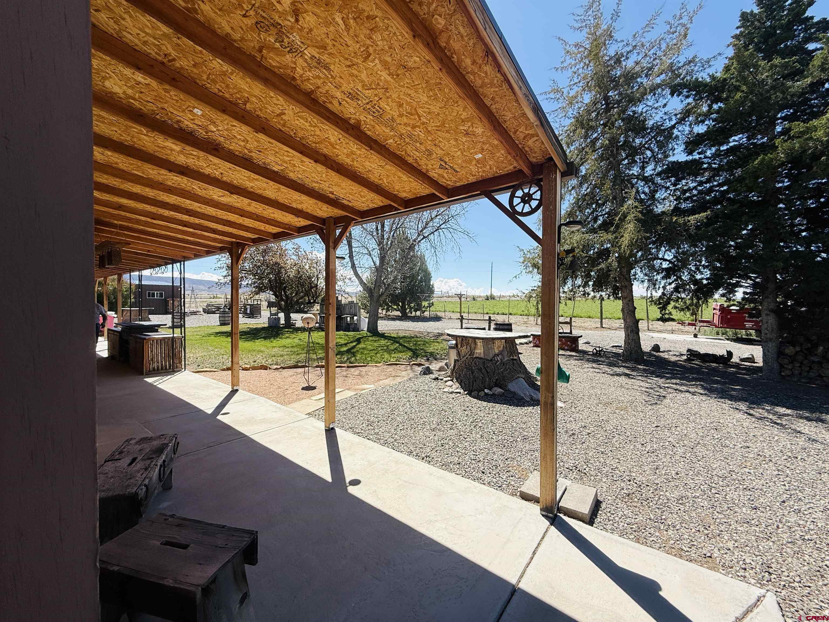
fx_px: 335
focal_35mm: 14
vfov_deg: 85.7
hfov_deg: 102.1
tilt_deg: -1.0
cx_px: 414
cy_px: 311
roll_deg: +0.1
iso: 50
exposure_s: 1/1901
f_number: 2.2
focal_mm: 2.22
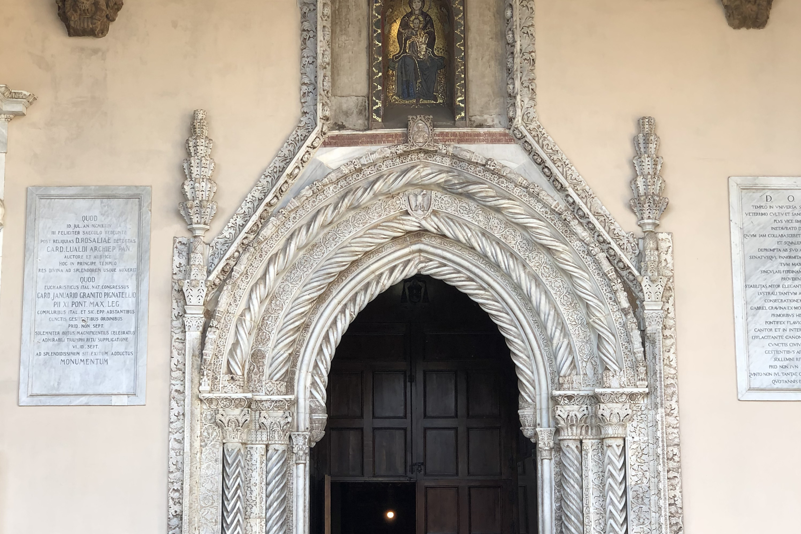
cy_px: 285
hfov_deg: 27.7
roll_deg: -0.5
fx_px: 1624
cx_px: 401
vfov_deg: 18.7
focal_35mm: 73
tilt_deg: +11.4
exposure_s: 1/60
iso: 16
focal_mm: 6
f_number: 2.4
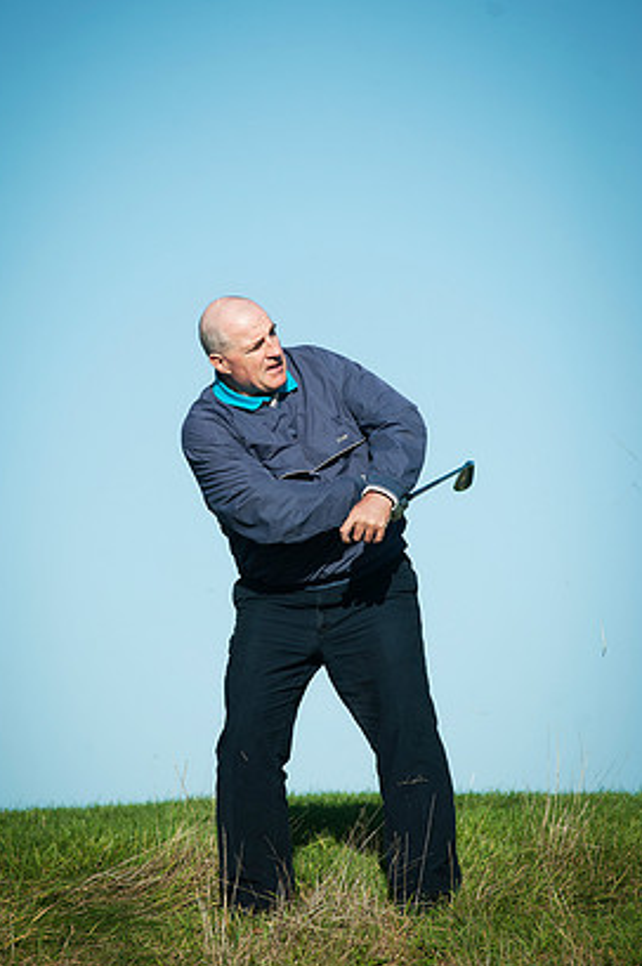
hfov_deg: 4.2
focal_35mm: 330
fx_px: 8842
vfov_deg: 6.2
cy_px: 470
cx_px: 299
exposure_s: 1/3200
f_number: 5.6
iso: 400
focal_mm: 300
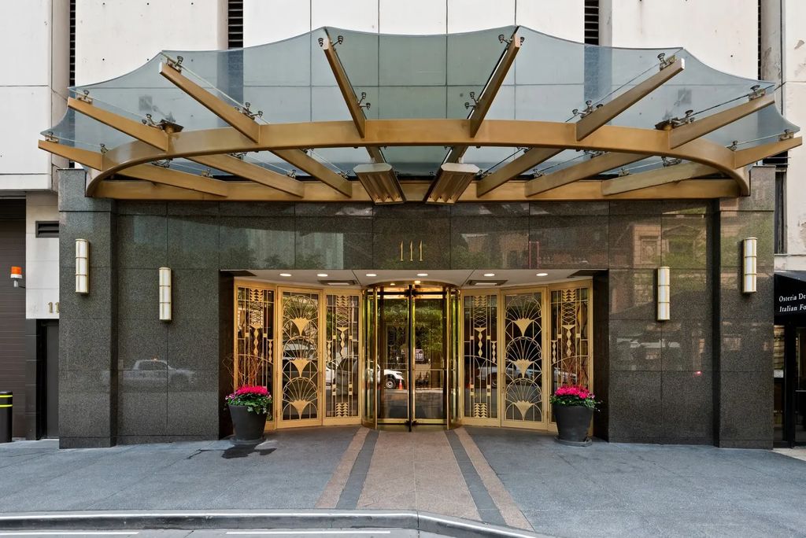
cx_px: 403
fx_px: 403
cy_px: 269
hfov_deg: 90.0
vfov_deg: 67.5
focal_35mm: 18
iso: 500
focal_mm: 18
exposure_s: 1/125
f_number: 8
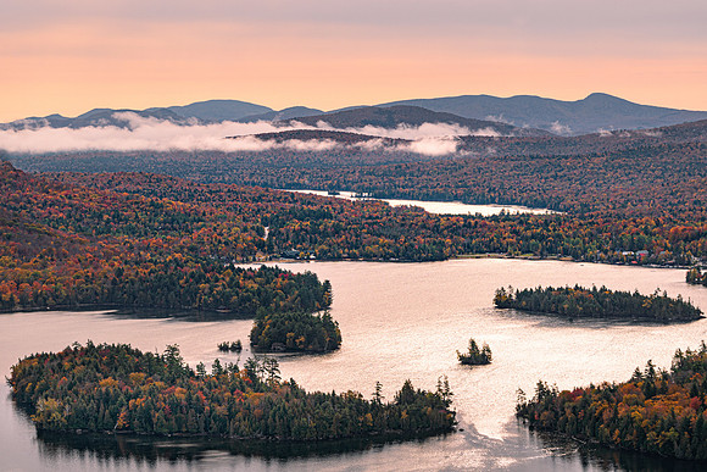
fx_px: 2364
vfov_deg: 11.4
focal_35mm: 120
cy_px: 236
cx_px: 354
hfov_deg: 17.0
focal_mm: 79
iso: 100
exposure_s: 1/160
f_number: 13
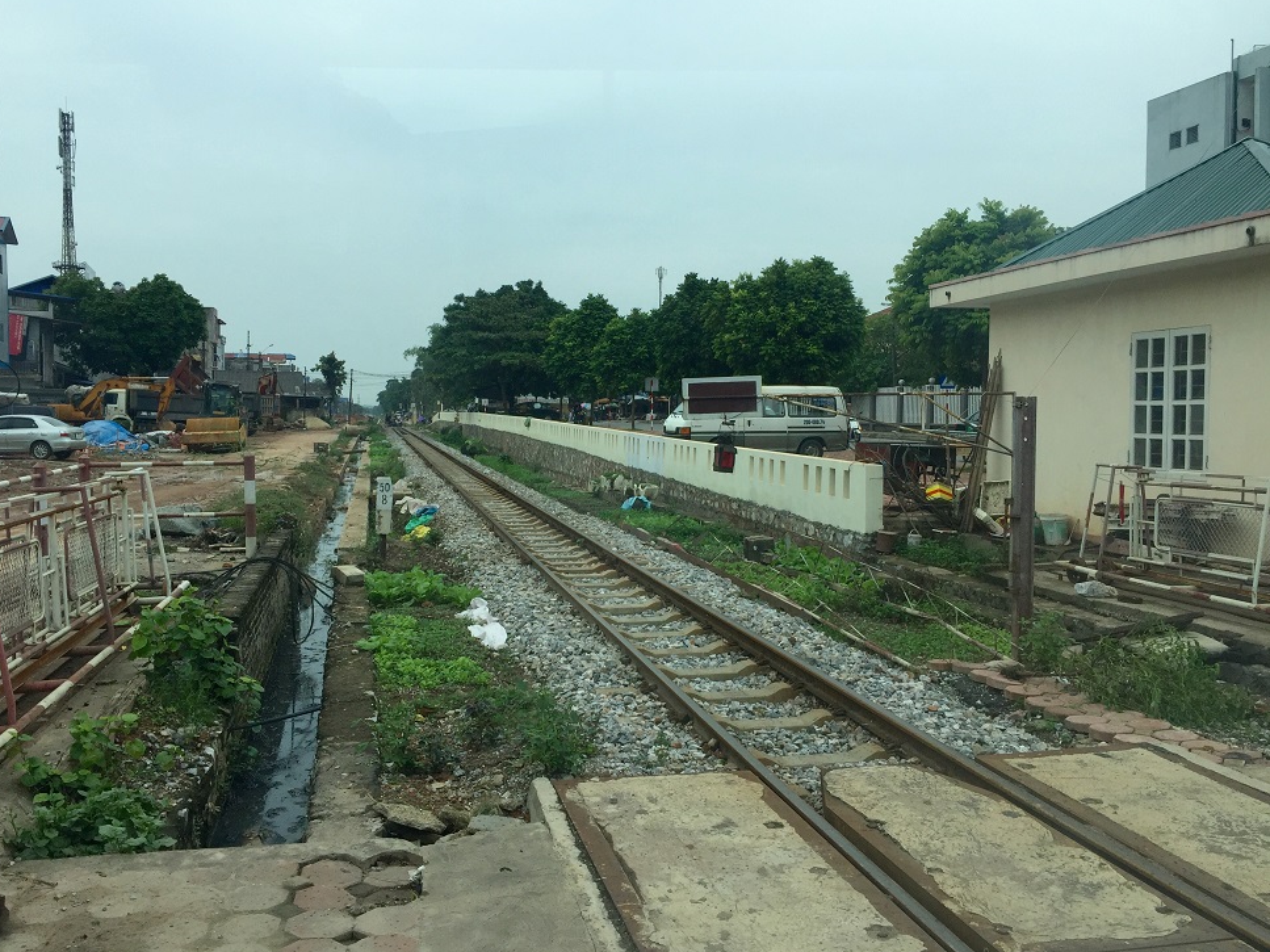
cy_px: 474
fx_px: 1101
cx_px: 619
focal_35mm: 30
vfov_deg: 46.8
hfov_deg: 60.0
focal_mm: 4.15
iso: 32
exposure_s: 1/1276
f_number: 2.2
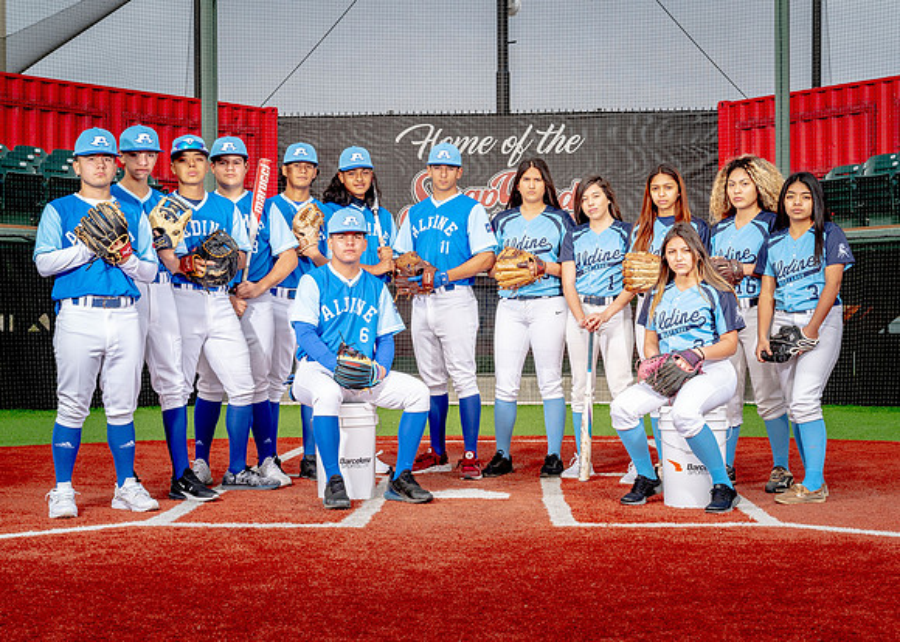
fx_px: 1444
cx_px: 444
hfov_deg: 34.6
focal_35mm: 57
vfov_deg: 25.1
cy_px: 329
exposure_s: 1/125
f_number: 11
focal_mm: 52
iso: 100
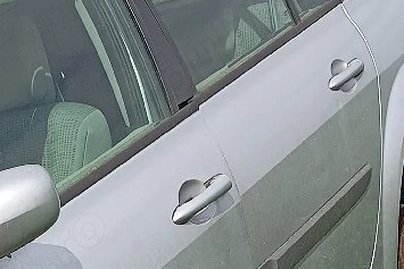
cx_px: 58
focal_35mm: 109
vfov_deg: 12.2
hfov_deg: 18.5
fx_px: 1224
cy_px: 345
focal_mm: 4.27
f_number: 1.8
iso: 101
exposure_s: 1/667
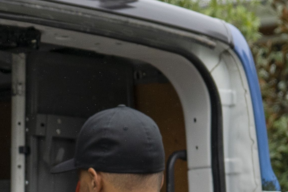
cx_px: 5
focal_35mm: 236
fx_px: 1888
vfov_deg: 5.8
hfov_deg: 8.7
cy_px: 264
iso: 640
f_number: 4.5
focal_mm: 45
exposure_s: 1/1000
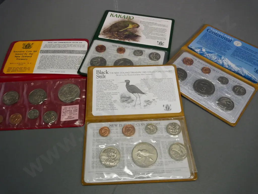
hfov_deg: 60.0
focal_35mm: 30
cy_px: 97
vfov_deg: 46.8
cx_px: 129
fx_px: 224
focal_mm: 15
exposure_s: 1/250
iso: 3200
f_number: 5
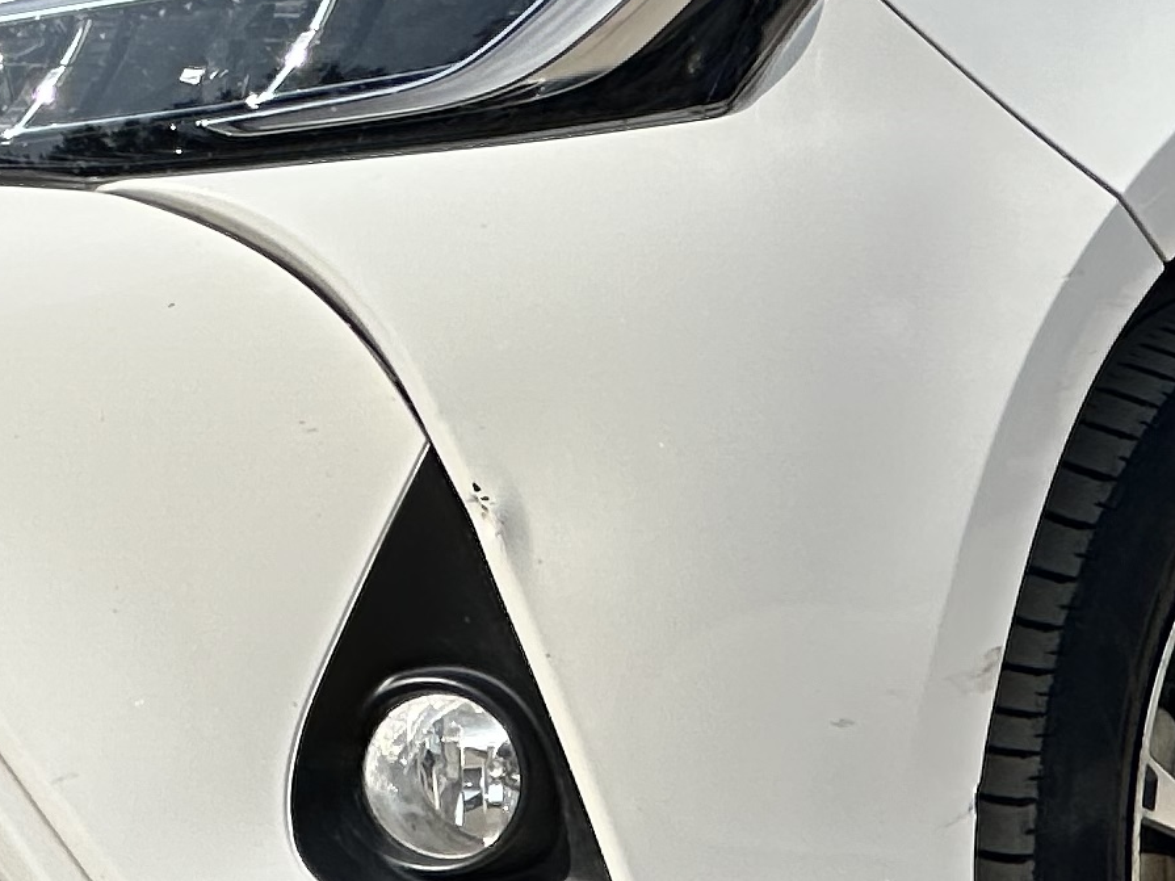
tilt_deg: +1.0
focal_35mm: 347
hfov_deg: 5.7
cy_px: -469
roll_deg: +0.4
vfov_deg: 4.3
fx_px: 11777
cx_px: 928
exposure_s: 1/1085
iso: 32
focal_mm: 9
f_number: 2.8
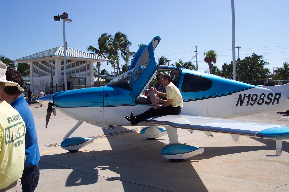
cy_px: 96
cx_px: 144
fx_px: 305
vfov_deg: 35.1
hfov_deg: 50.7
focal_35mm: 38
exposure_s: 1/1000
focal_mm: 8
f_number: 4.8
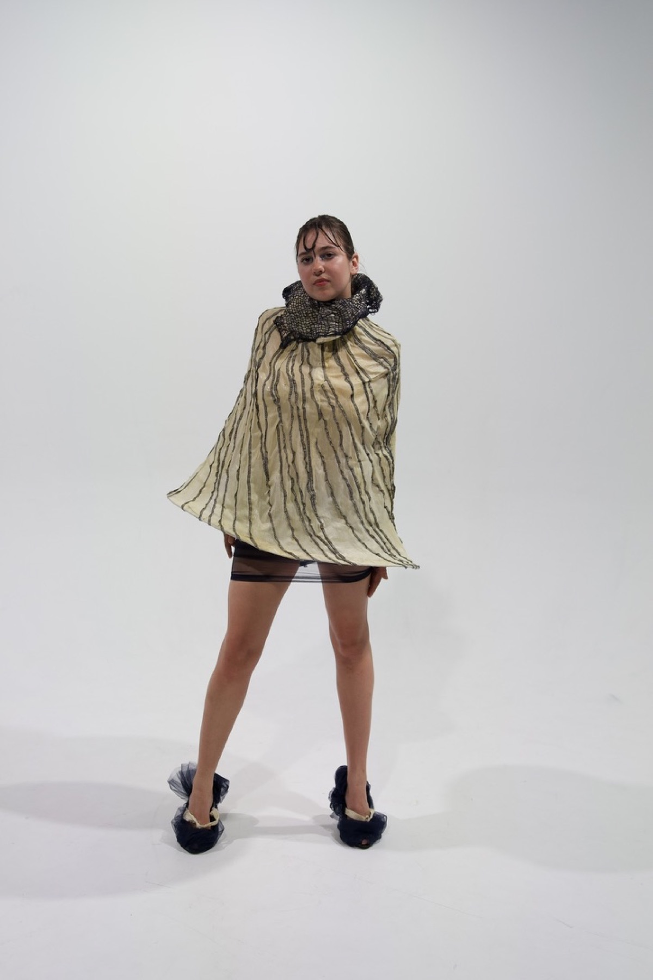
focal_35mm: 37
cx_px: 326
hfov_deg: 35.9
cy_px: 490
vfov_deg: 51.9
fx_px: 1007
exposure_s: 1/160
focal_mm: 25
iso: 500
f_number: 2.5
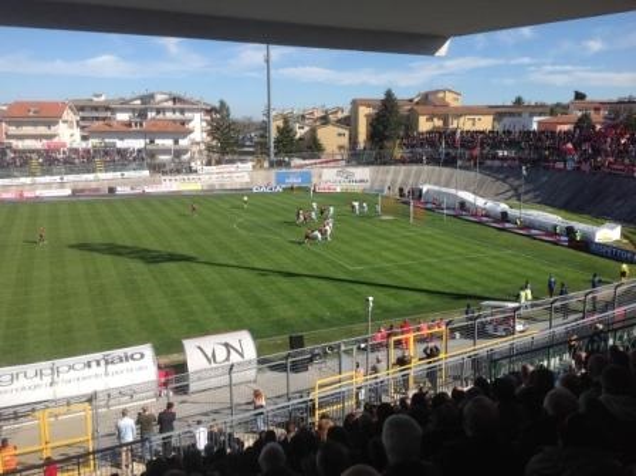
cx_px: 318
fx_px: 642
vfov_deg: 40.6
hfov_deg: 52.7
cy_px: 238
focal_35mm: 35
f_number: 2.4
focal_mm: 4.28
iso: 50
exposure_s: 1/1890
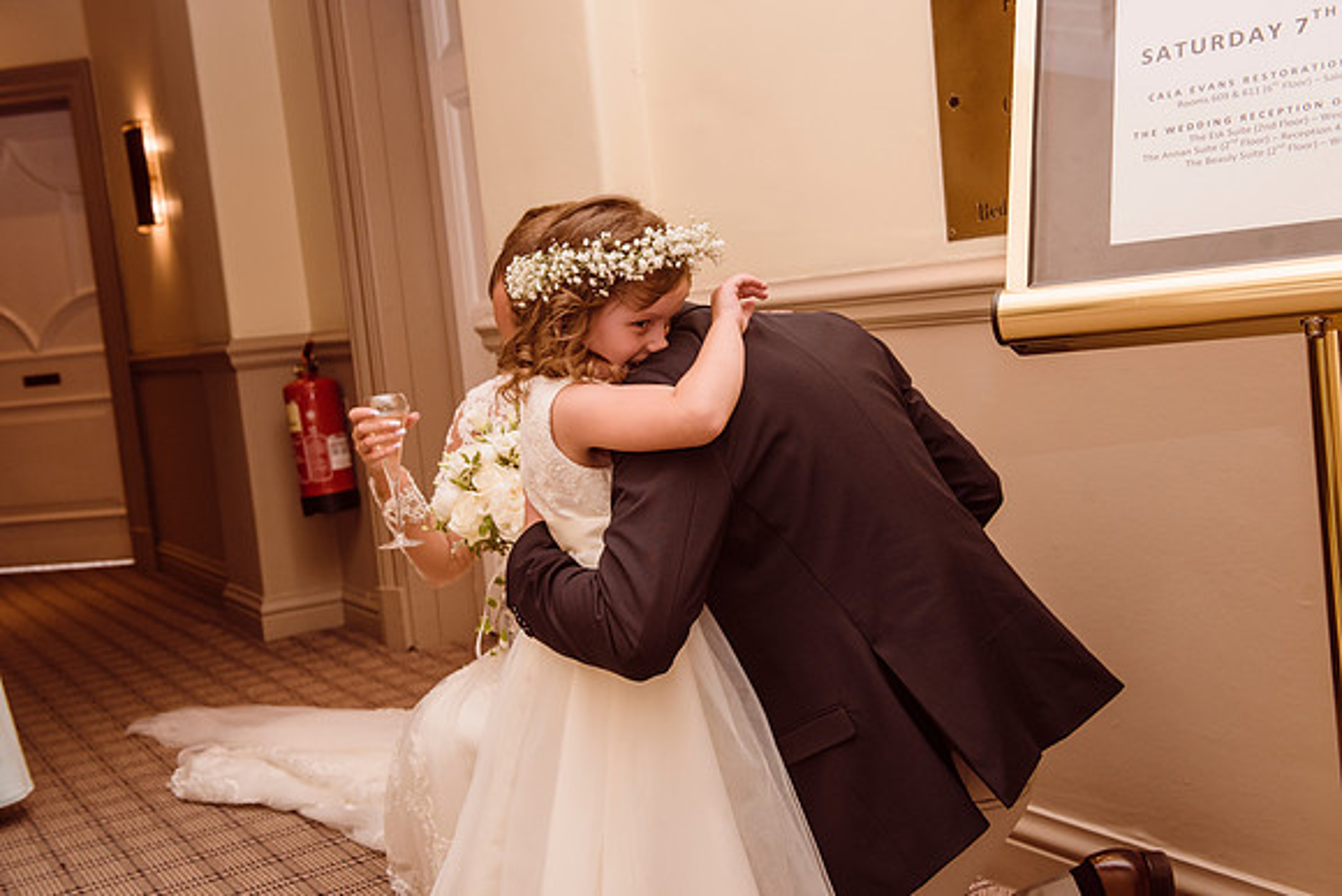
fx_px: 1417
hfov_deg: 50.7
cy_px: 448
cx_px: 671
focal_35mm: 38
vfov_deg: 35.1
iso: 500
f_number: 5.6
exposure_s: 1/80
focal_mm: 38
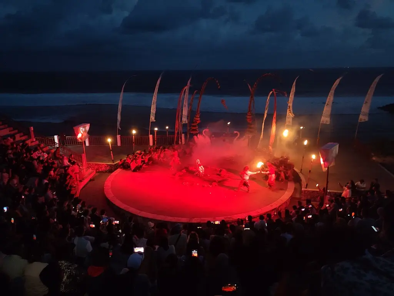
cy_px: 148
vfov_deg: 54.9
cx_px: 197
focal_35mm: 25
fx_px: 285
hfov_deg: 69.4
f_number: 1.9
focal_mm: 6.04
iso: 2224
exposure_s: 1/17
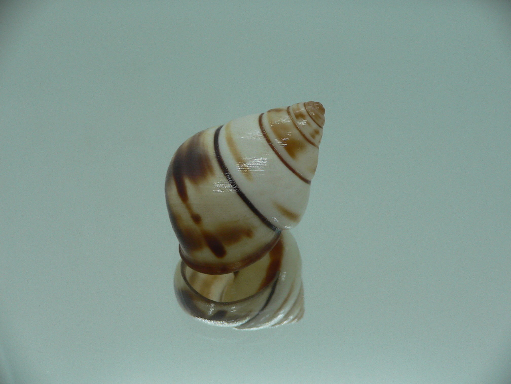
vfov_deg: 40.7
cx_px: 256
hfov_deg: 52.6
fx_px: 517
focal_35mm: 35
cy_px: 192
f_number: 2.8
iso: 80
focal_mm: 4.6
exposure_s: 1/60
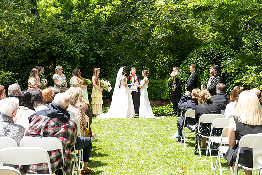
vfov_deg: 23.4
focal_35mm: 58
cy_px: 88
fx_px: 422
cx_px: 131
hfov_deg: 34.5
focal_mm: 58
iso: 500
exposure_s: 1/400
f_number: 5
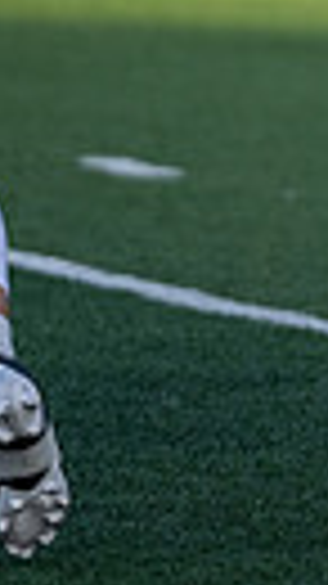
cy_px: -95
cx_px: 1004
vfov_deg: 1.7
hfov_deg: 1.0
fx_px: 19414
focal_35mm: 1254
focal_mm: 200
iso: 500
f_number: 2.8
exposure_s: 1/1250
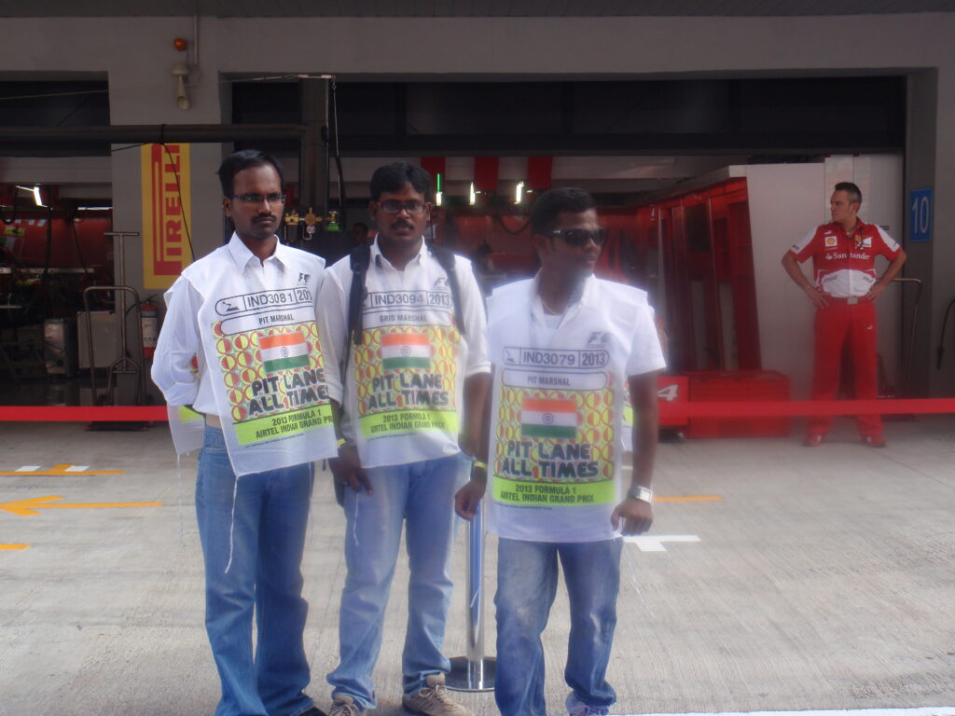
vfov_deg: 30.3
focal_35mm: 48
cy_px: 358
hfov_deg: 39.7
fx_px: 1324
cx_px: 478
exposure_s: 1/125
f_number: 4.2
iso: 64
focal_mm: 8.69
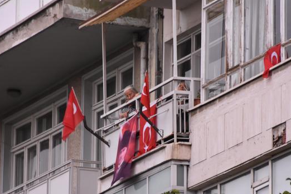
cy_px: 111
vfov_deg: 2.6
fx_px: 4284
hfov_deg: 3.9
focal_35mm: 530
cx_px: 166
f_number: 5.6
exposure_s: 1/2000
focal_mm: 300
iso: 1600
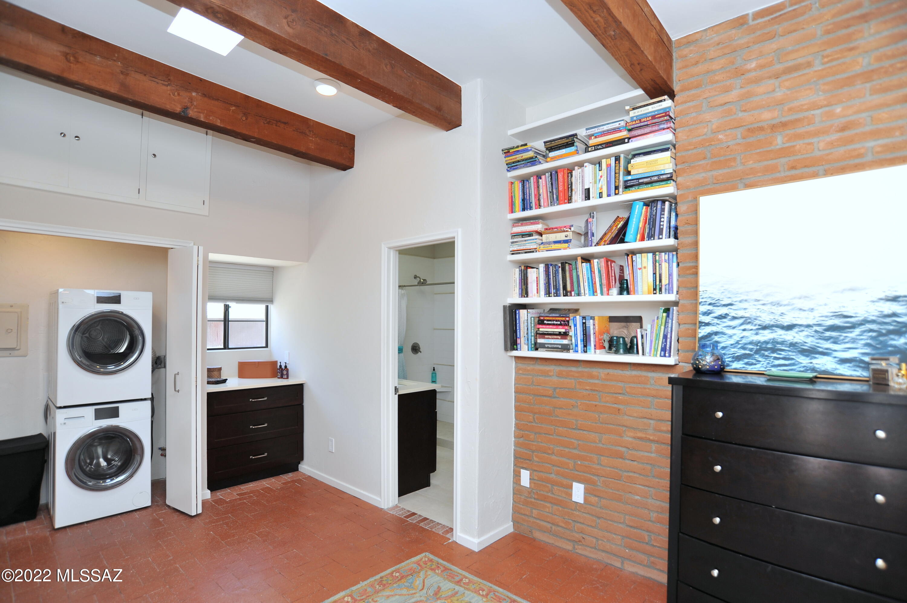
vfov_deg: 67.3
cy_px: 302
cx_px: 454
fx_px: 453
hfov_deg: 90.0
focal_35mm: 18
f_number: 5.6
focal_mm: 18
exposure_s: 1/50
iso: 320
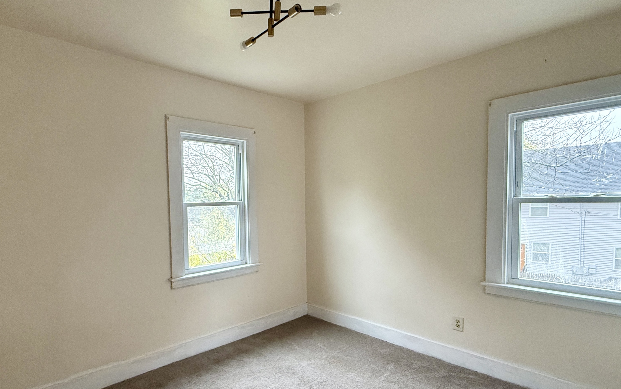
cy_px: 218
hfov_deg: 84.7
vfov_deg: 59.5
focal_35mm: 20
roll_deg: +0.9
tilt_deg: -3.4
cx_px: 273
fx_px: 339
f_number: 2.2
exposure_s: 1/87
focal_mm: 2.22
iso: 320
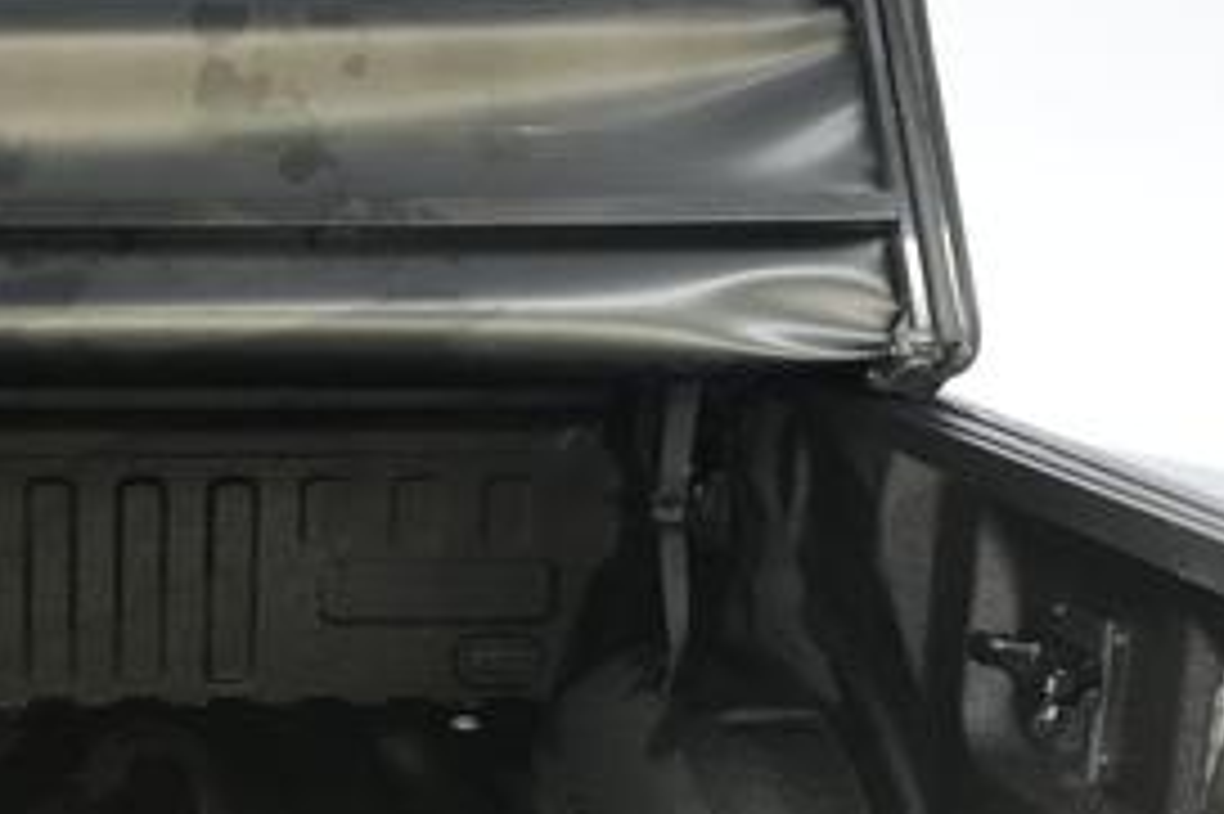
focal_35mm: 66
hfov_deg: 28.8
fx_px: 2243
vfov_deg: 20.4
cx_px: 27
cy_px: 652
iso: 5000
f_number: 2.8
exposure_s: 1/160
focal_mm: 28
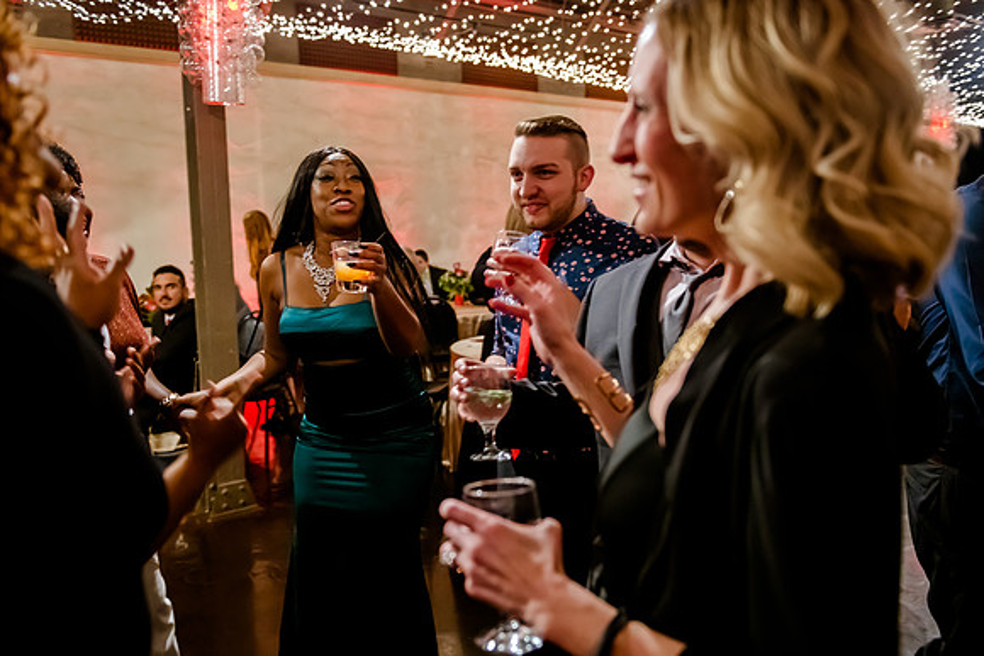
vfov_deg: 41.7
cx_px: 492
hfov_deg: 59.5
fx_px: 861
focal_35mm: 32
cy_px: 328
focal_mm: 29
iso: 5000
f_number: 2.8
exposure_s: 1/125
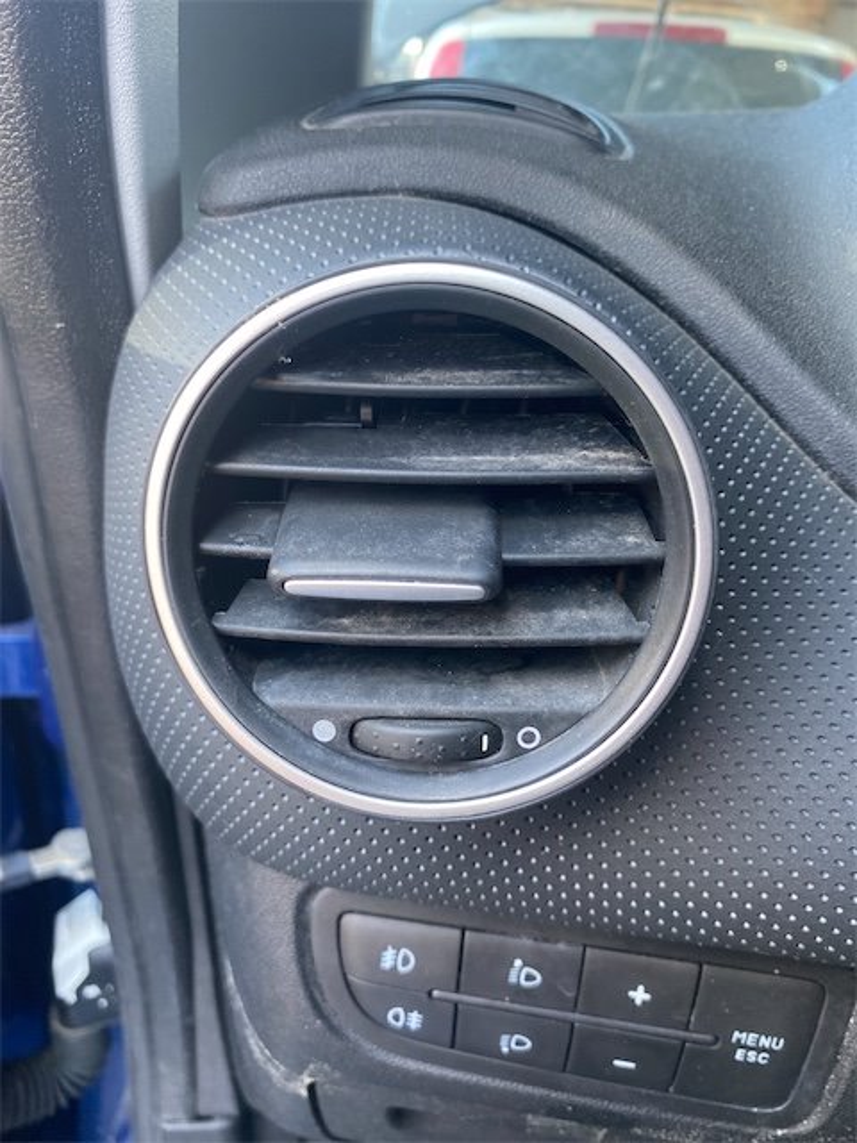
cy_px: 572
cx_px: 428
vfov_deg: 67.3
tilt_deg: -20.6
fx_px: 858
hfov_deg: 53.1
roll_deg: -1.6
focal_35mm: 26
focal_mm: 4.25
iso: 125
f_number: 1.8
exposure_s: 1/84
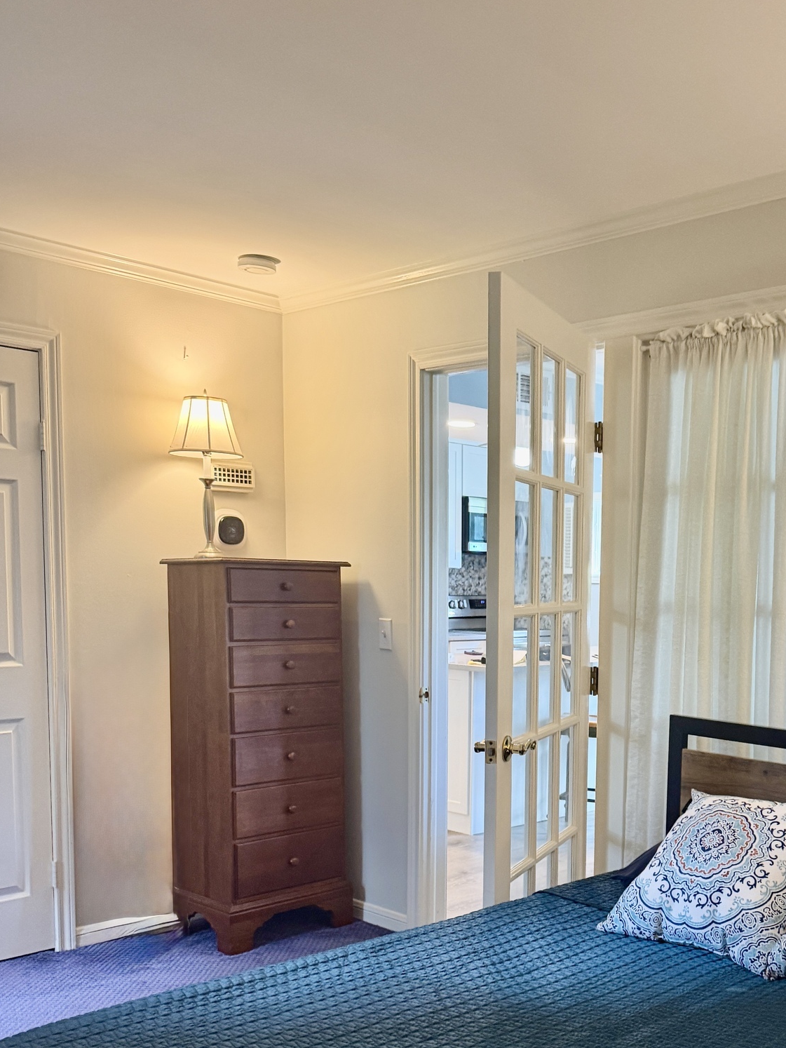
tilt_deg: -6.5
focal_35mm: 37
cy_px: 687
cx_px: 597
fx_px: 1120
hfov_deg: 37.6
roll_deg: -1.0
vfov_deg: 49.4
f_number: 1.78
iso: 320
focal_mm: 6.76
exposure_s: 1/60
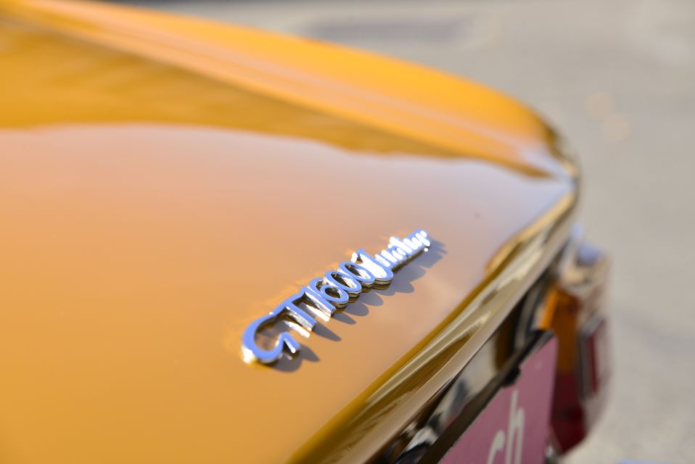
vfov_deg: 11.4
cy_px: 232
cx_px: 348
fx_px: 2318
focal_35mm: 120
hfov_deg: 17.1
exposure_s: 1/200
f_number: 8
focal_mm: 120
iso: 200
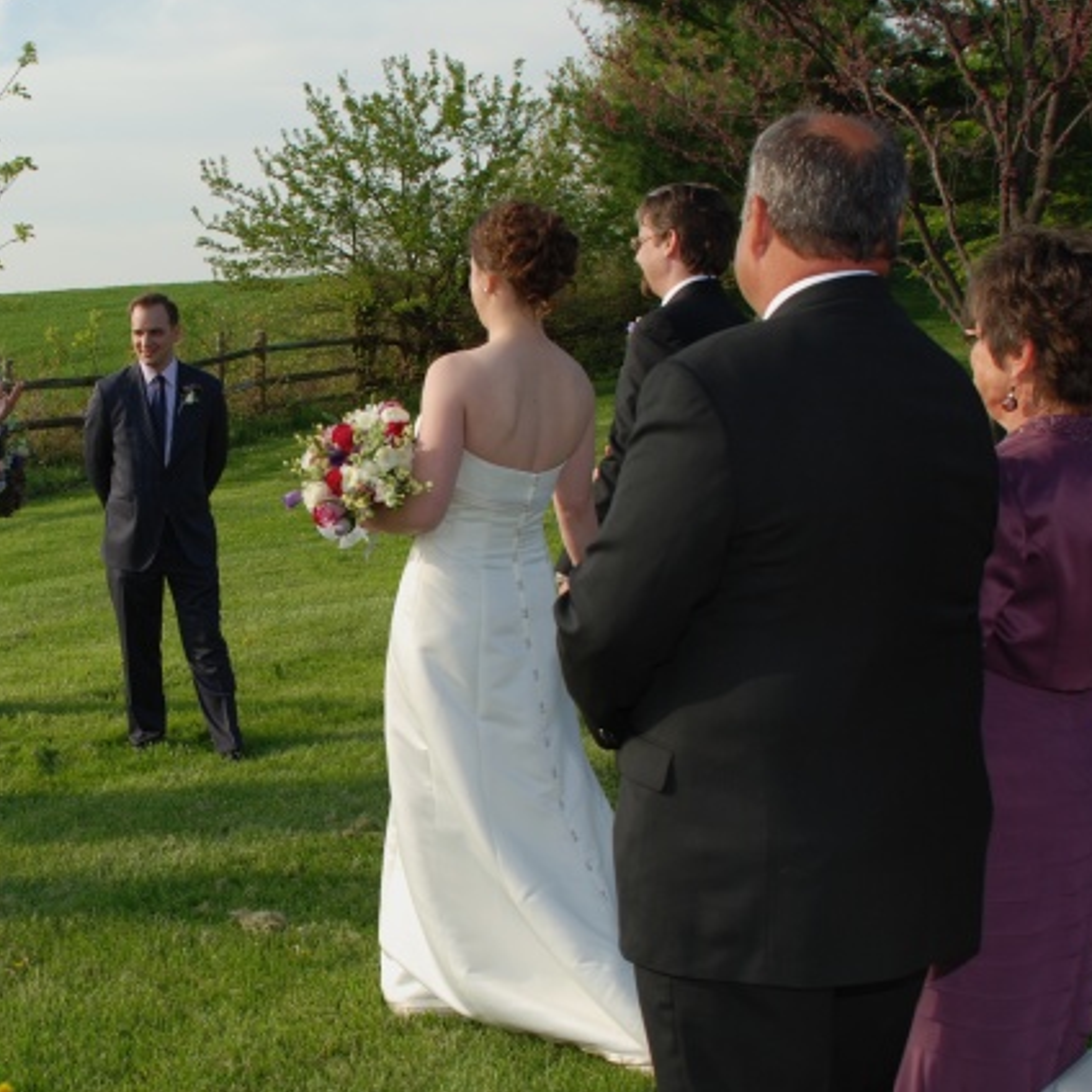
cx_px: 203
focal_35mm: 53
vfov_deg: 32.2
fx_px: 1892
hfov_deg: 31.3
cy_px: 552
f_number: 6.3
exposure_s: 1/160
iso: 100
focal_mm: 22
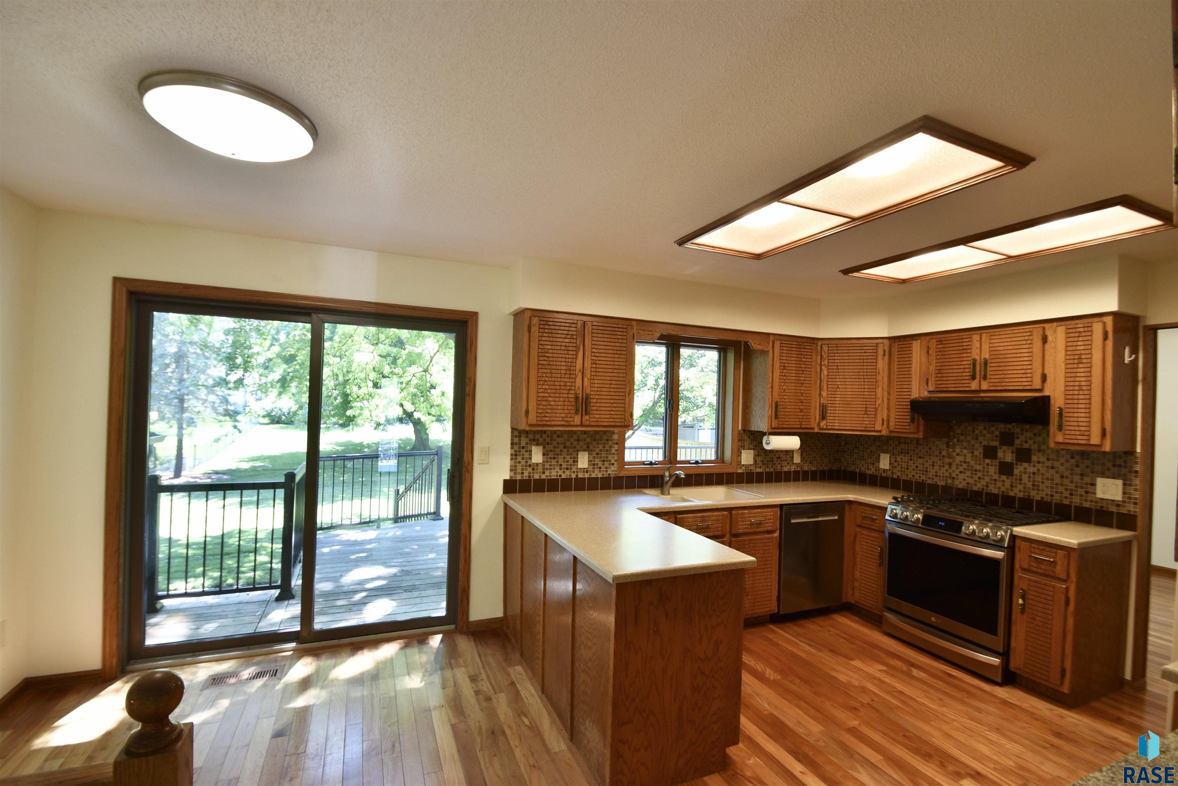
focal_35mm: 15
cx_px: 589
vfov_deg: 77.3
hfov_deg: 100.4
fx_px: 491
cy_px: 393
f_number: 5
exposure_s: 1/15
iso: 100
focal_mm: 10
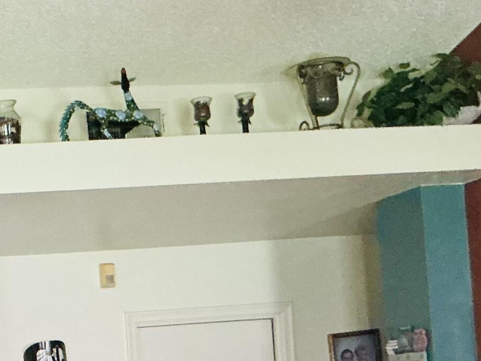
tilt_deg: -0.3
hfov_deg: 18.8
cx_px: -169
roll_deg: +5.0
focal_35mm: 96
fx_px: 1334
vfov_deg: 14.8
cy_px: 460
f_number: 1.8
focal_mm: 3
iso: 250
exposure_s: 1/60
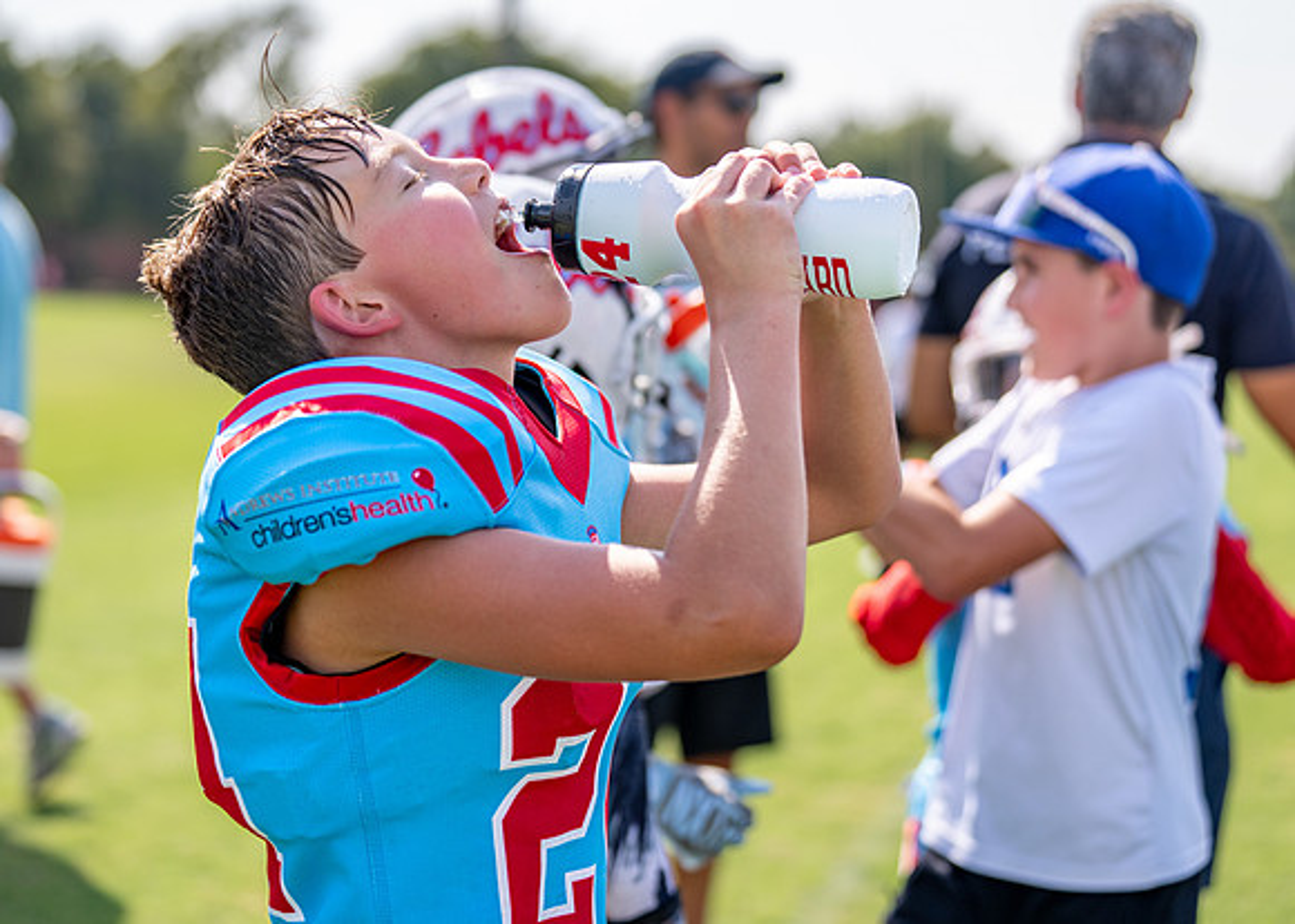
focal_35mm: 92
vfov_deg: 15.5
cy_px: 379
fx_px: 3390
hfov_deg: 21.6
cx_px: 514
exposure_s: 1/1600
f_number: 2.8
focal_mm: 70
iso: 125
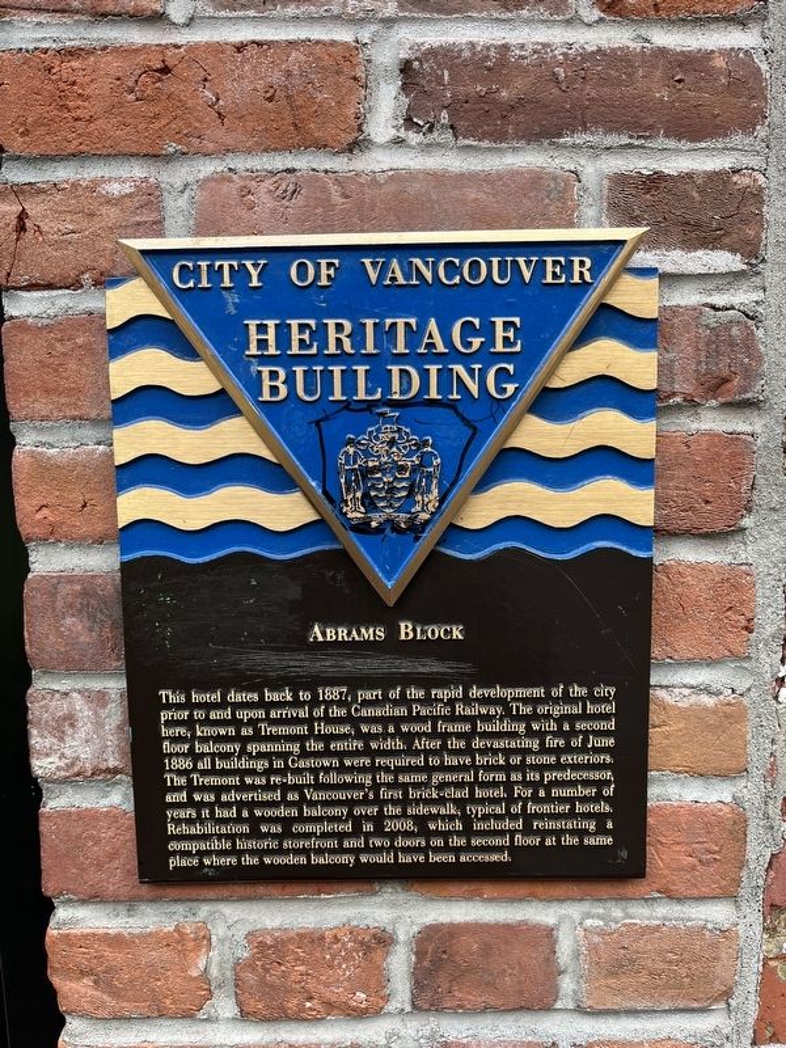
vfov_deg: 67.3
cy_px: 524
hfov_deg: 53.1
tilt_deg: -5.9
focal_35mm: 26
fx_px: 787
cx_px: 393
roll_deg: +1.5
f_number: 1.6
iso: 64
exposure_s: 1/121
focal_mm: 5.1
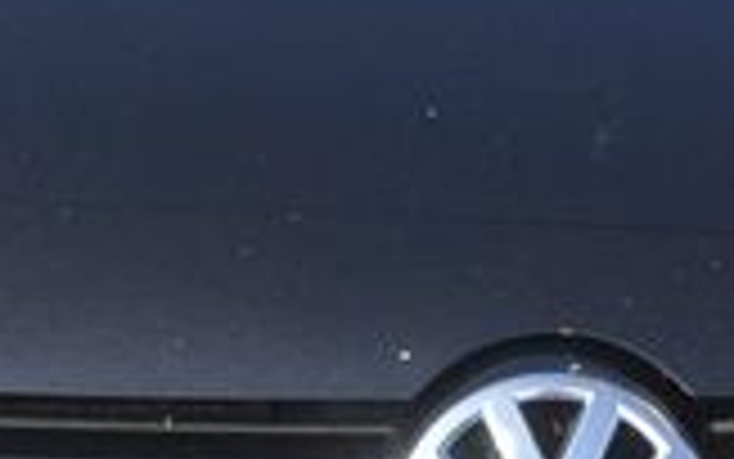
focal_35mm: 173
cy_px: 322
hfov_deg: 12.1
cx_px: 554
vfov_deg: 7.6
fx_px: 3462
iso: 160
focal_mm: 10
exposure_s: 1/250
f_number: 7.1
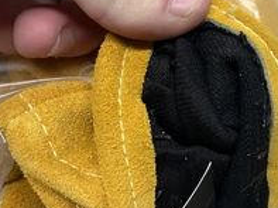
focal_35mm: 59
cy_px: 112
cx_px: 202
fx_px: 473
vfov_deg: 24.7
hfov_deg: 32.3
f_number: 1.8
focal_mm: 3
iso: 50
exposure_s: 1/120
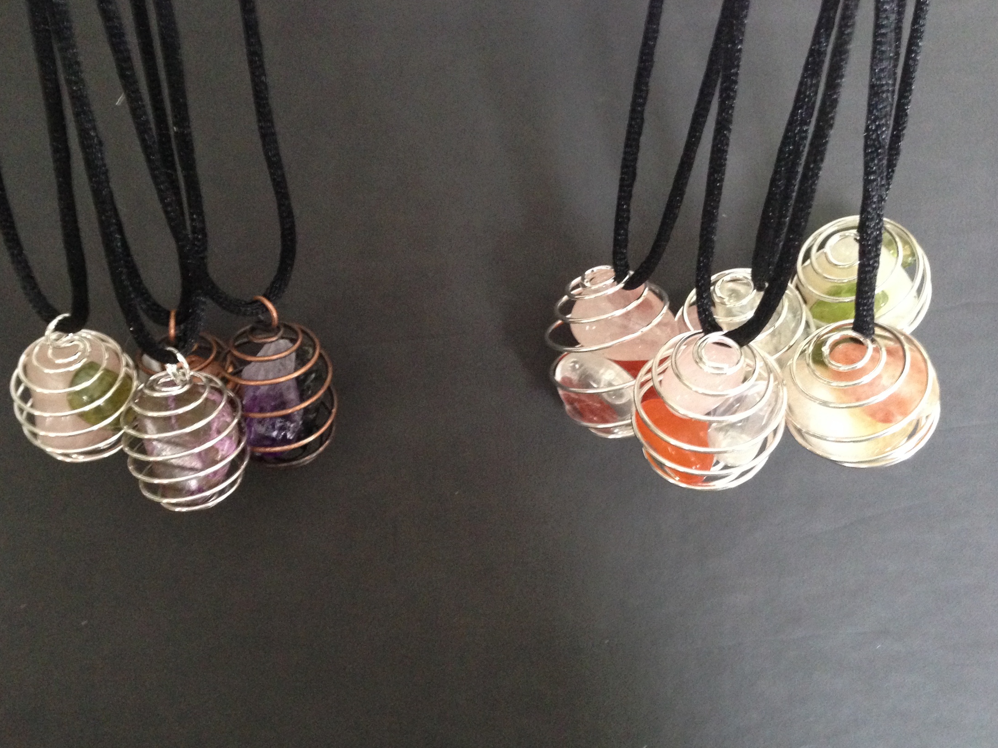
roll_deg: +1.9
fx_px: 1096
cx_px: 433
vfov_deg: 37.7
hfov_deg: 48.8
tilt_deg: -40.7
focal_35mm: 38
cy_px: 385
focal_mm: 4.12
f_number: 2.4
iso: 400
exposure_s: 1/17
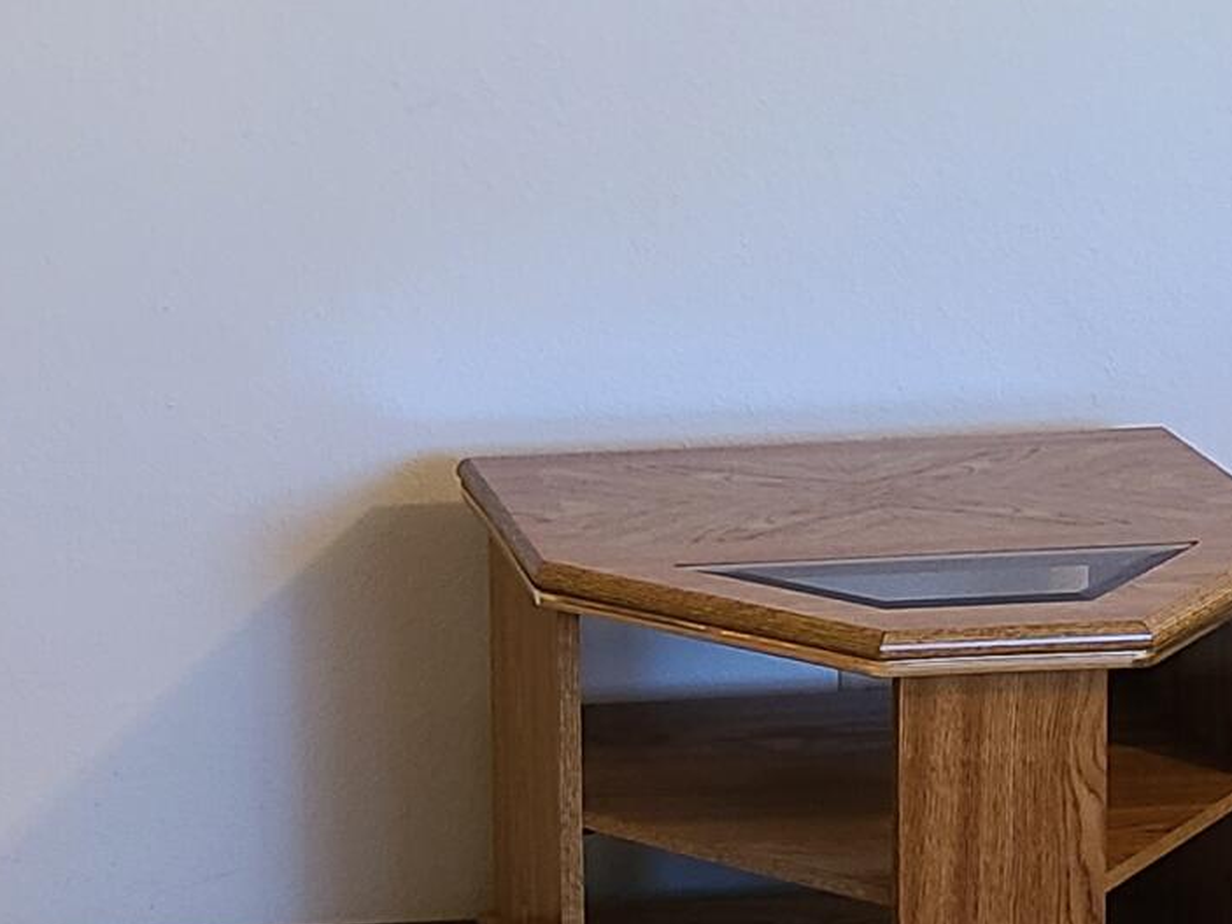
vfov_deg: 13.2
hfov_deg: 16.9
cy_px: -7
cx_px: -249
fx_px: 3950
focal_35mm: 111
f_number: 1.8
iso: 250
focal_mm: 5.4
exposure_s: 1/40
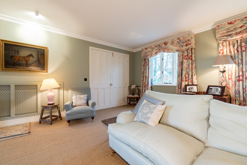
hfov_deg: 100.4
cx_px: 124
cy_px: 82
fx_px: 103
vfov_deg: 77.4
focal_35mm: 15
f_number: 9
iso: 100
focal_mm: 15
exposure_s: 1.3
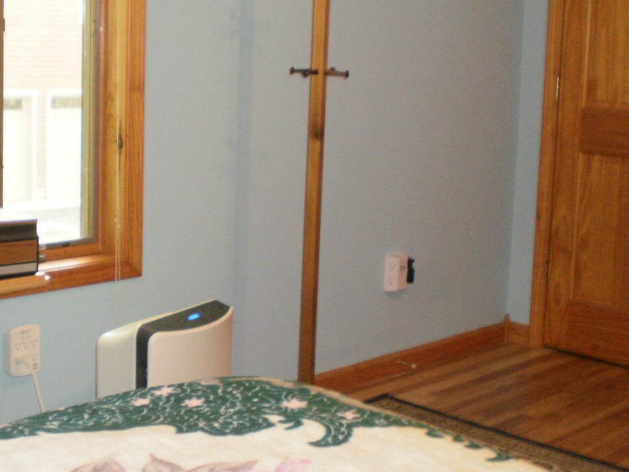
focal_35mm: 63
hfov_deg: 30.7
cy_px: 176
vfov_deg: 23.2
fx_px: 1145
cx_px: 273
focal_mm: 6.3
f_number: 3.1
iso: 200
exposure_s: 1/30
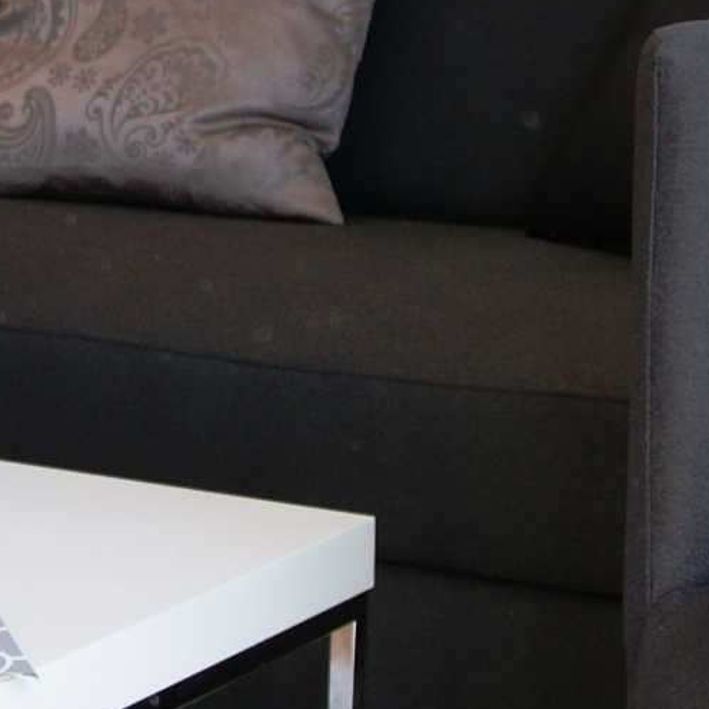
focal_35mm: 149
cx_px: -207
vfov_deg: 11.6
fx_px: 3453
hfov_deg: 11.4
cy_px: -26
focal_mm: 20
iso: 100
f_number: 3.5
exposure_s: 1/40
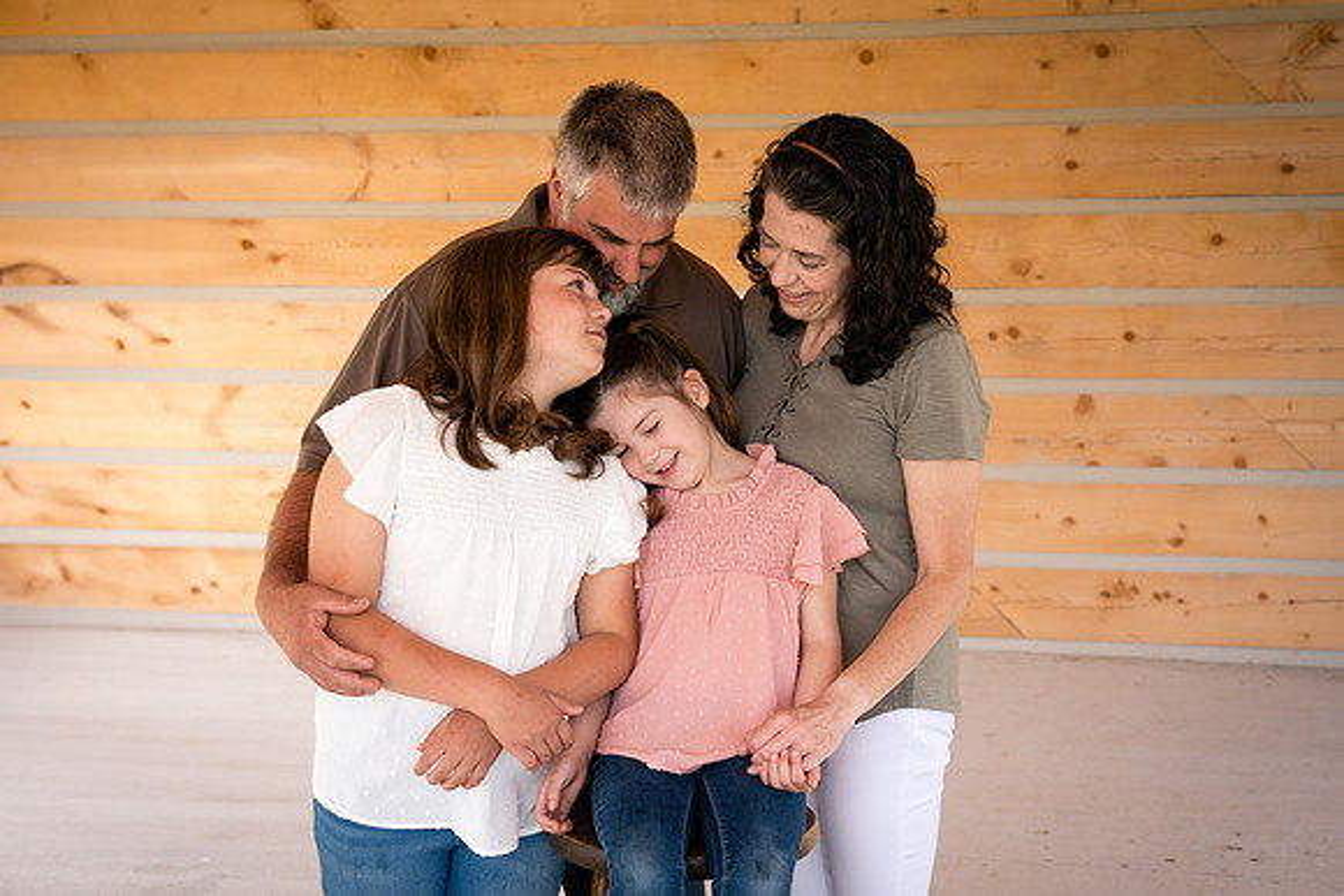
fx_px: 2162
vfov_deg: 23.4
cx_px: 685
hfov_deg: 34.5
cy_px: 448
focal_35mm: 58
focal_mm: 56
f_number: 5.6
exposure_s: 1/250
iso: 250
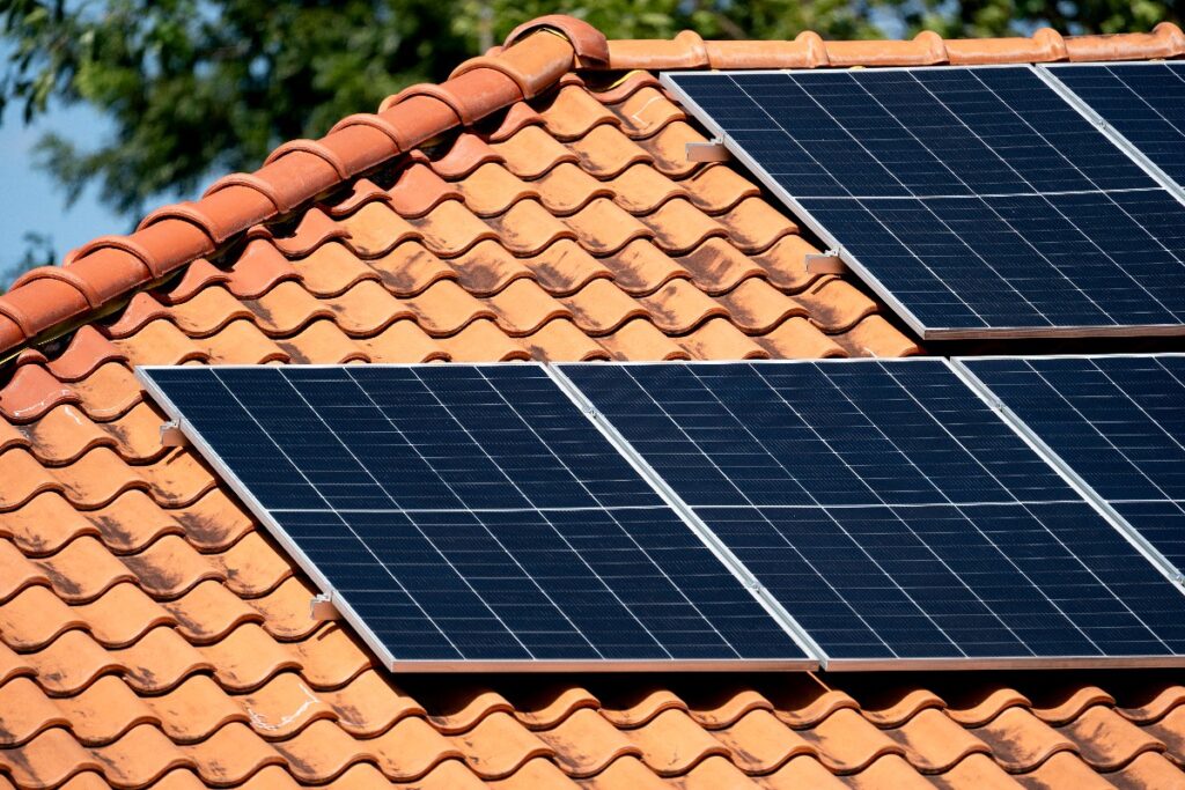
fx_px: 13168
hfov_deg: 5.2
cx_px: 592
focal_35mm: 400
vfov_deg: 3.4
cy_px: 395
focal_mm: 400
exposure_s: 1/1000
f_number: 5.6
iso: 200
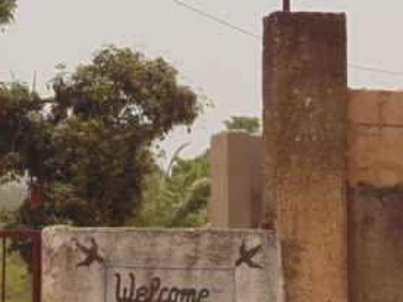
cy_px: 19
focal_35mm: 152
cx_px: 48
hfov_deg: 12.9
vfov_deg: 9.7
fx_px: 1769
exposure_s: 1/160
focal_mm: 10.8
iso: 80
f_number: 9.3
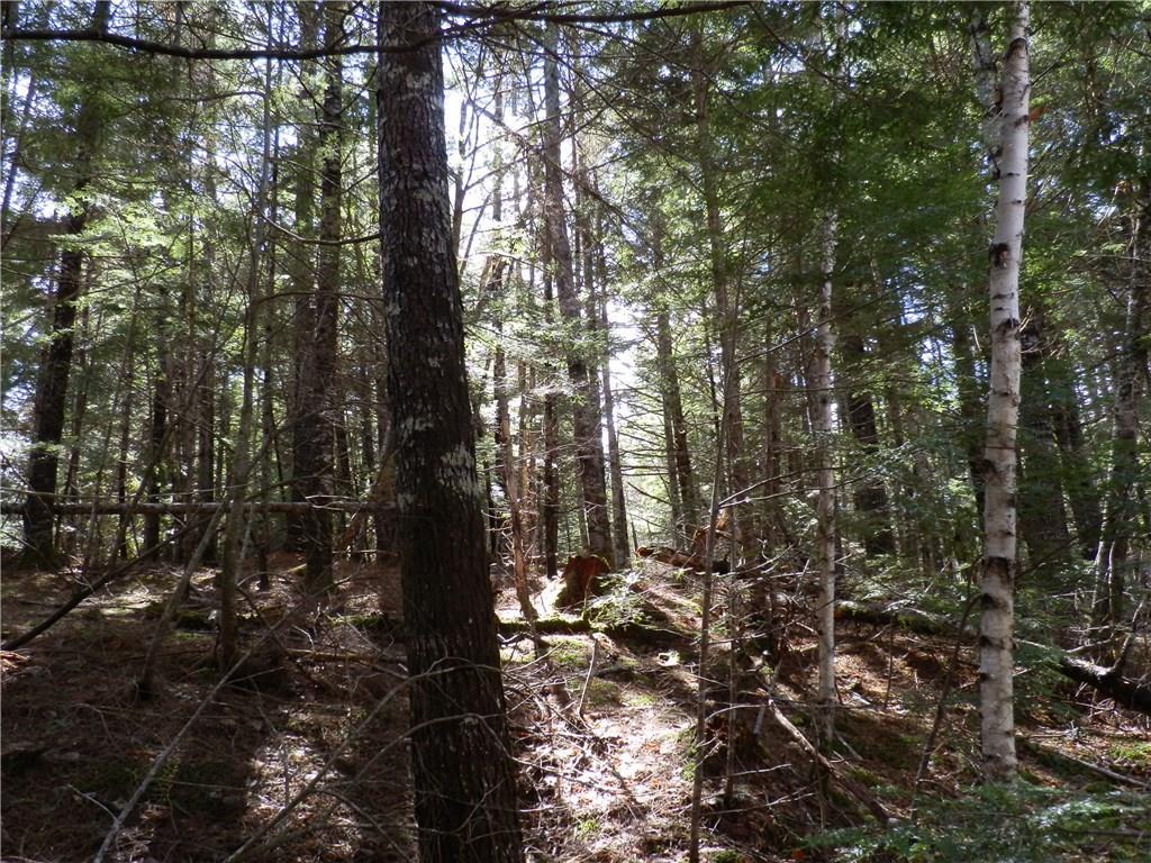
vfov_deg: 49.7
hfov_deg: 63.4
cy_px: 432
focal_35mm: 28
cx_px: 576
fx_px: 931
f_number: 3.3
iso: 80
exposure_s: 1/40
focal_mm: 5
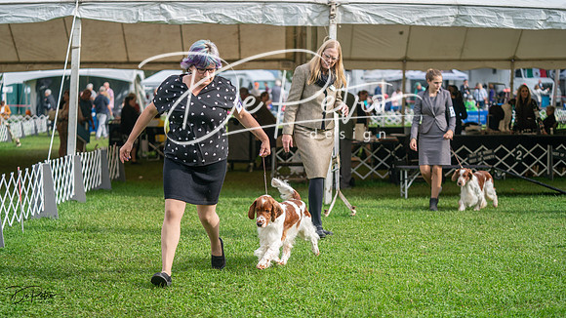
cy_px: 159
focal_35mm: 73
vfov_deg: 16.5
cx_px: 283
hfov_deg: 28.9
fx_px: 1100
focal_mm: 70
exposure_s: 1/1000
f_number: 2.8
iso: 100
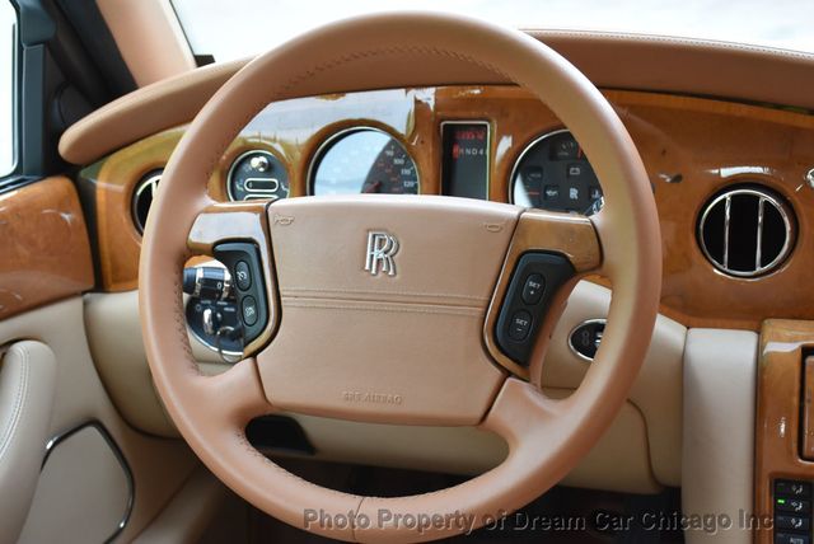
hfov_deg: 33.4
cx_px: 407
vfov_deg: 22.7
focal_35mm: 60
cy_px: 272
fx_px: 1358
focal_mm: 40
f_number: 6.3
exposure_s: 1/160
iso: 800
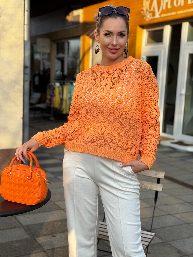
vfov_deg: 39.7
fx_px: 357
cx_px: 96
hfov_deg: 30.3
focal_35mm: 48
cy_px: 128
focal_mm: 6.76
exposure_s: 1/1193
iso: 64
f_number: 1.78
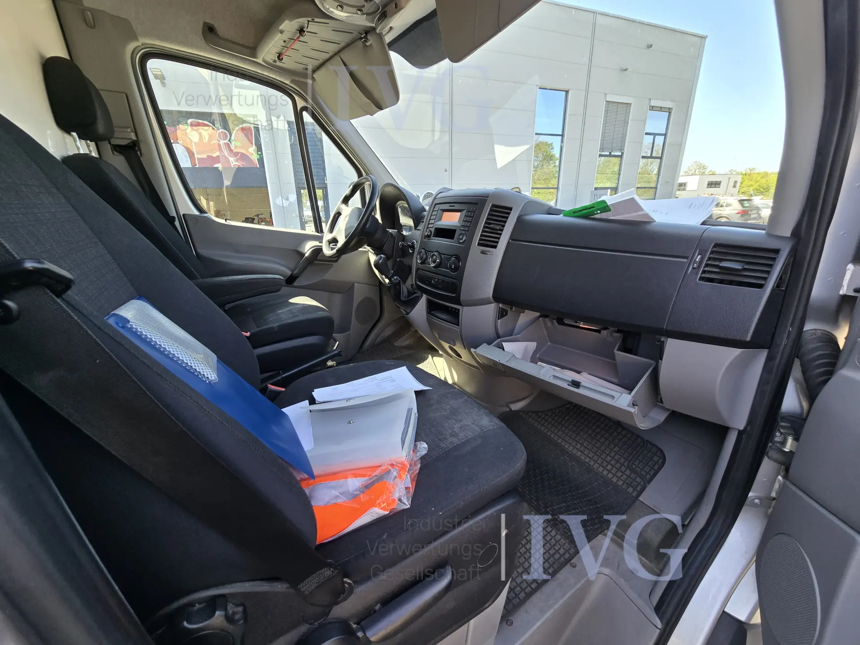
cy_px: 322
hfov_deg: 106.2
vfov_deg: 89.9
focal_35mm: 13
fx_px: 323
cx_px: 430
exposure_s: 1/125
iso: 50
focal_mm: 2.2
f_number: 2.2
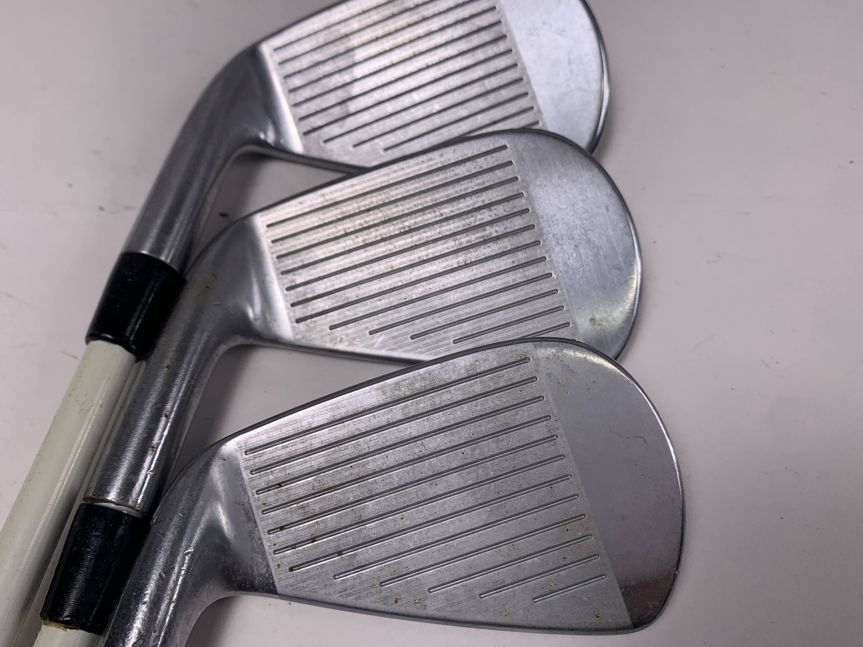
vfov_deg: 46.7
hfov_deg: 59.8
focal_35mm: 30
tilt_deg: -59.9
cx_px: 386
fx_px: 748
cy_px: 290
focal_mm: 4.25
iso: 25
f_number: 1.8
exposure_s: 1/620
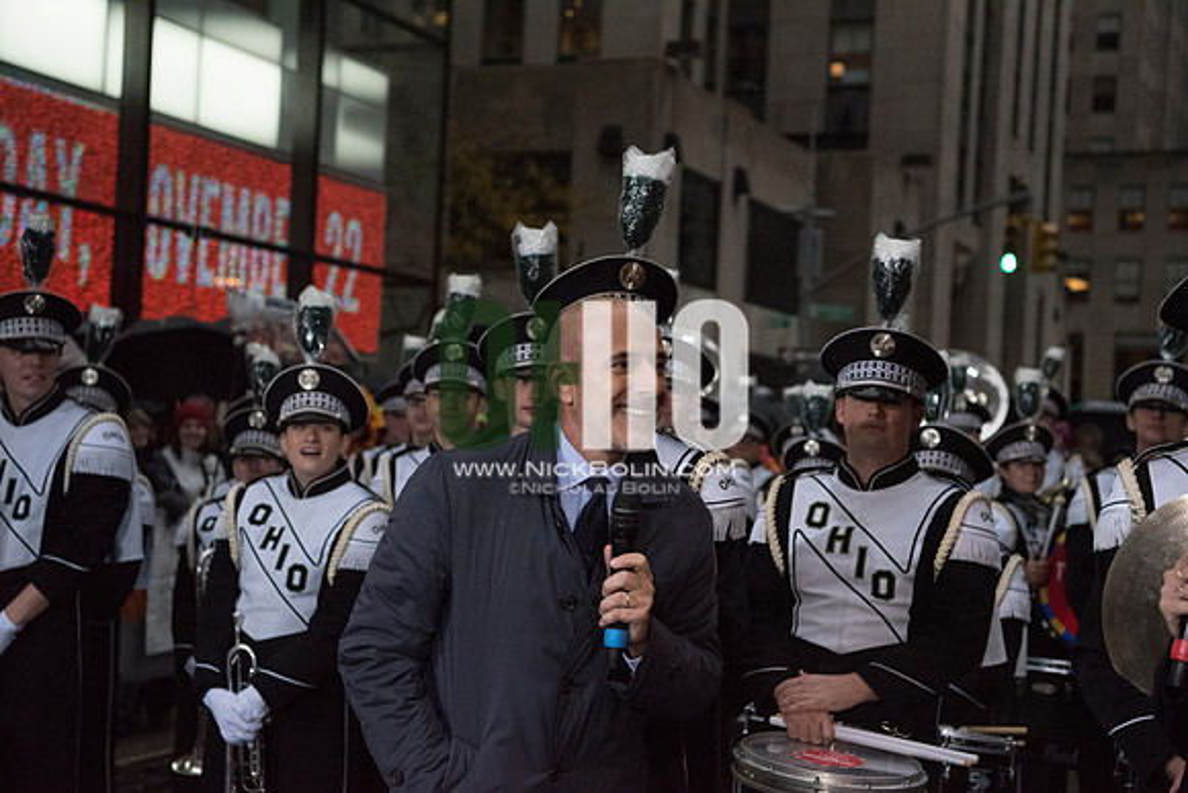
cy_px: 396
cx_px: 594
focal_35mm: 58
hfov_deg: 34.5
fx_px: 1914
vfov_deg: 23.4
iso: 10000
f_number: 4
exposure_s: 1/4000
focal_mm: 58
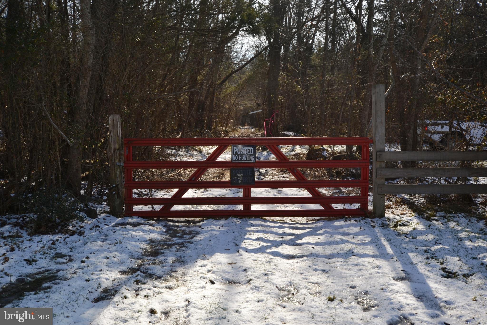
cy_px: 162
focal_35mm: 36
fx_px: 487
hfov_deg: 53.1
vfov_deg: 36.9
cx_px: 244
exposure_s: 1/200
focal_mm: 24
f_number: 8
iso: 100
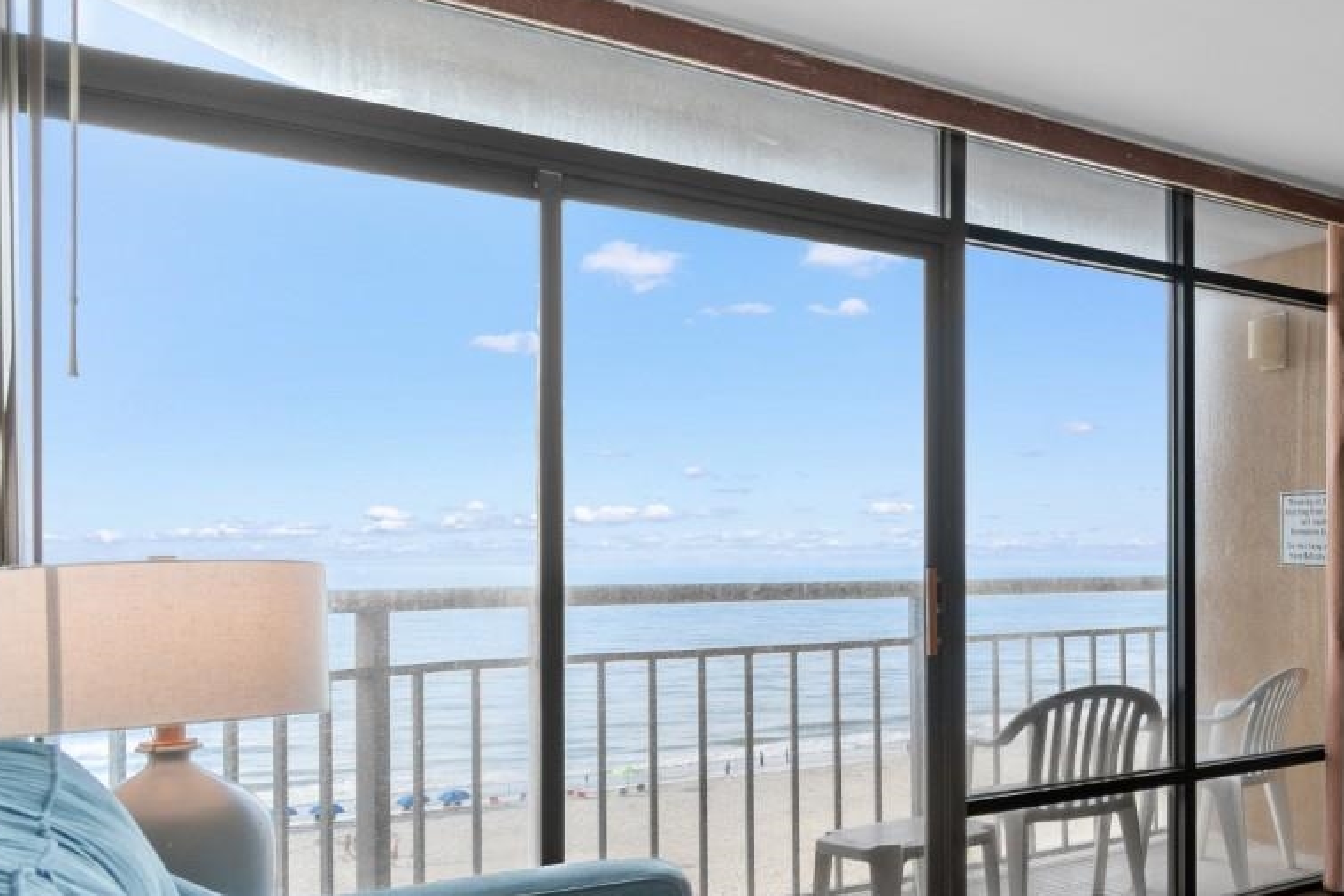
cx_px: 1408
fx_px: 1195
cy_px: 549
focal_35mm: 32
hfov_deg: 46.6
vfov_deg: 40.9
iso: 100
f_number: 4.5
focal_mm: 10
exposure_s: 1/30
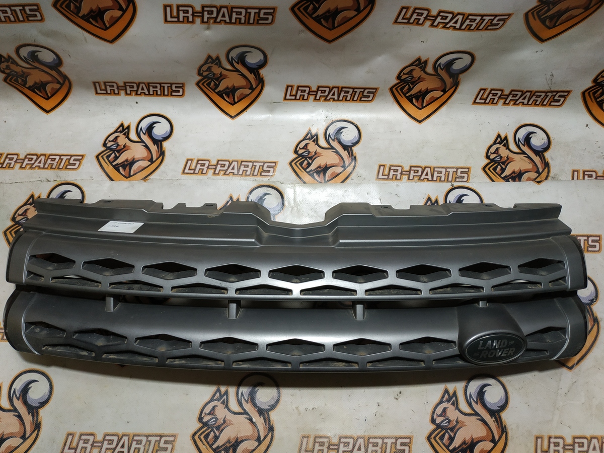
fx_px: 419
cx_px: 302
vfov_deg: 56.8
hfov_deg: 71.6
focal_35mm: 24
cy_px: 226
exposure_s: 1/100
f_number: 1.9
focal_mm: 3.94
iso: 160
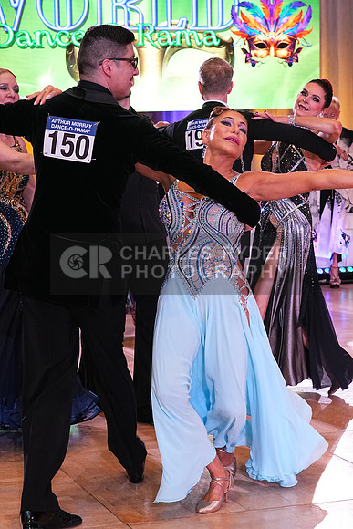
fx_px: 1382
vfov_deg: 21.7
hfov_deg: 14.6
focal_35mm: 94
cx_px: 176
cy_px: 264
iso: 2500
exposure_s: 1/250
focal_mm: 63
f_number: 7.1
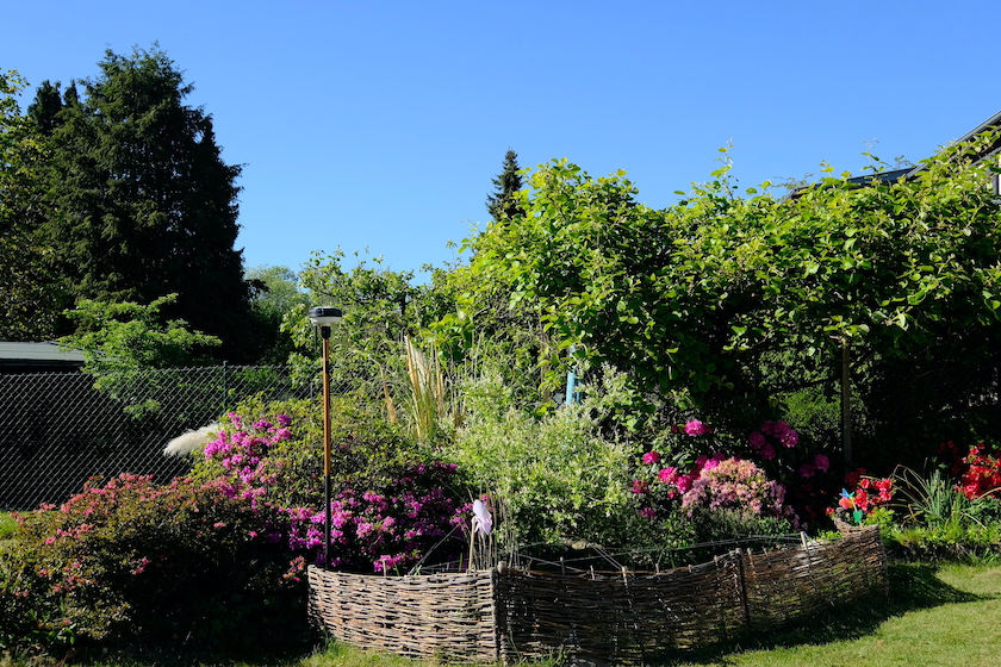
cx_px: 500
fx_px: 1001
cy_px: 334
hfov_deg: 53.1
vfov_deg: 36.9
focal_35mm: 36
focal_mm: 24
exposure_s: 1/1500
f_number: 6.4
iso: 800
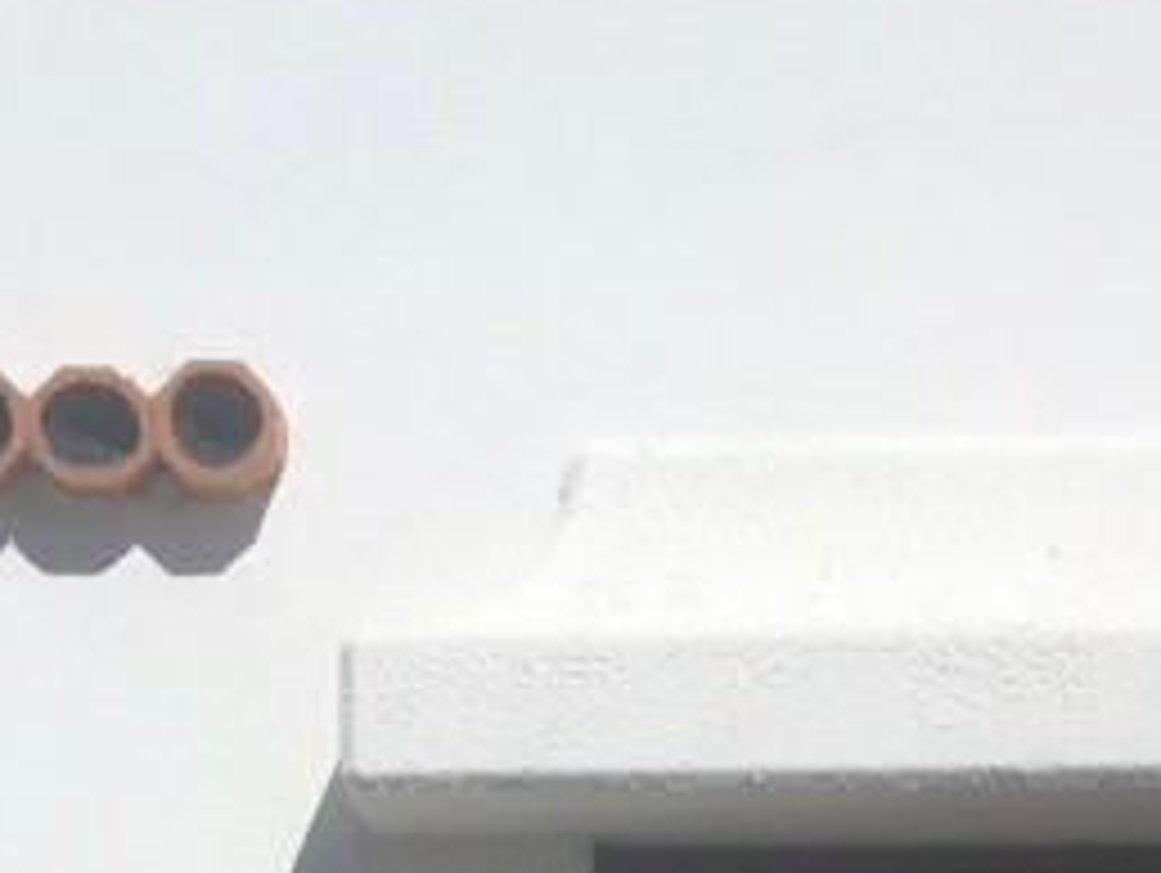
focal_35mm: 119
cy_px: 1588
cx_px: 702
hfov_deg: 16.5
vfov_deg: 11.5
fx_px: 3995
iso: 40
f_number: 2.2
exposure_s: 1/5882
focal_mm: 4.12
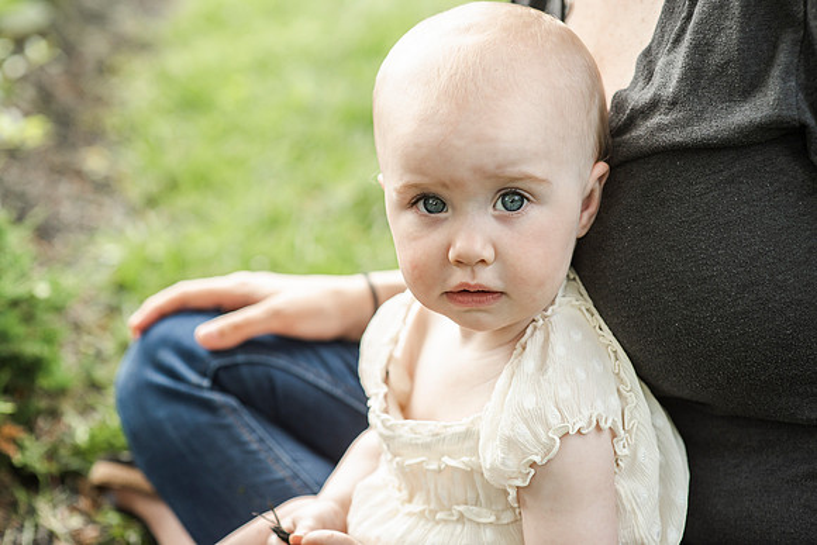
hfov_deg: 23.9
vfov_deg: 16.1
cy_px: 272
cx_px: 408
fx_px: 1929
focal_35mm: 85
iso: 800
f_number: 3.5
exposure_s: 1/1000
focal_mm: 85
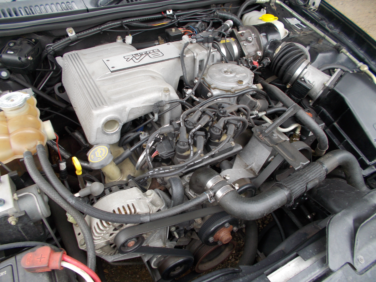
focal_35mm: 26
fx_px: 282
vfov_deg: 53.1
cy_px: 141
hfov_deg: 67.3
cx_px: 188
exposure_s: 1/25
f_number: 3.2
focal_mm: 4.6
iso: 100
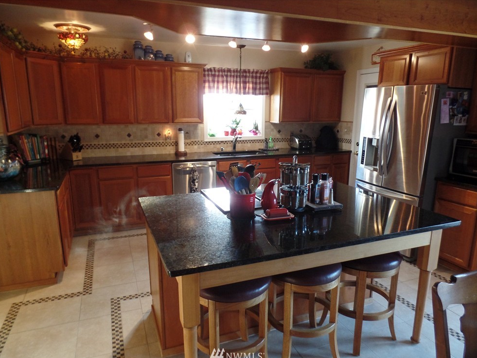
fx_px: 331
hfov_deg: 71.6
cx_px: 237
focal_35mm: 24
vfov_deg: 56.8
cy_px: 186
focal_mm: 4.1
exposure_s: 1/30
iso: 320
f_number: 2.8
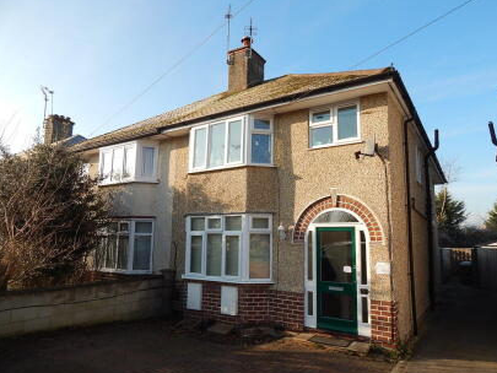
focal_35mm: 24
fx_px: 345
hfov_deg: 71.6
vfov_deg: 56.8
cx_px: 255
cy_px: 191
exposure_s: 1/800
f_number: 3
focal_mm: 4
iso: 125
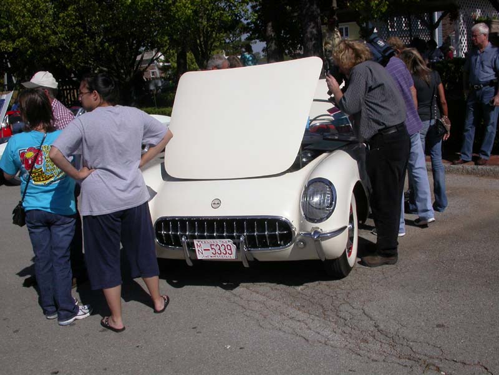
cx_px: 250
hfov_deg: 49.0
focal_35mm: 38
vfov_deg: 37.7
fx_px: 548
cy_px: 188
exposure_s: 1/911
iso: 100
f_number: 7.5
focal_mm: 7.85
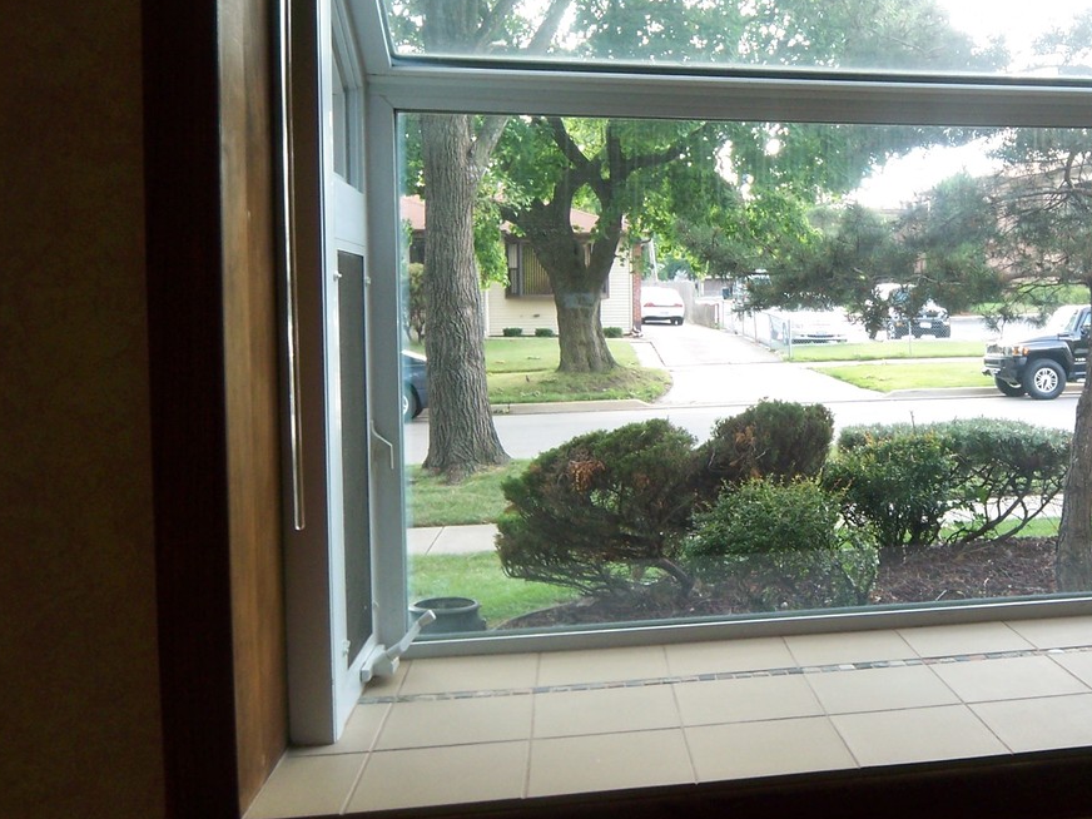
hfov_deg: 46.7
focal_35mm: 38
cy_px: 322
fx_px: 1199
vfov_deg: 37.6
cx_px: 850
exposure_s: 1/30
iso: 64
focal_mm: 3.8
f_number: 2.8
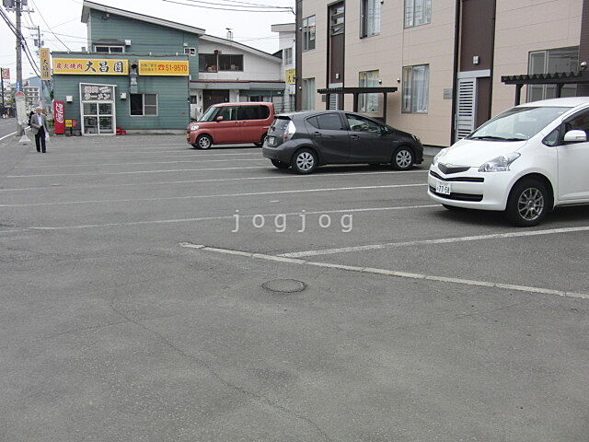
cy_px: 221
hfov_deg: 50.1
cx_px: 294
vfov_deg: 38.7
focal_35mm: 37
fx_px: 630
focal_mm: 6.42
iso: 100
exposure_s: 1/200
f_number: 3.6
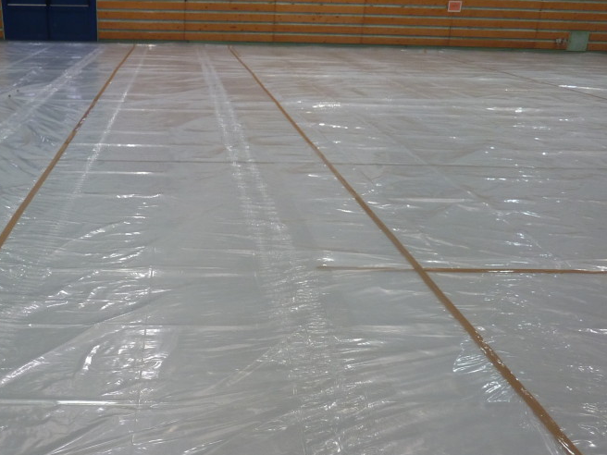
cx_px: 193
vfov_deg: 36.0
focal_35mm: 39
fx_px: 684
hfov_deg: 47.0
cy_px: 343
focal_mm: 4.1
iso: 125
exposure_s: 1/30
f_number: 3.3
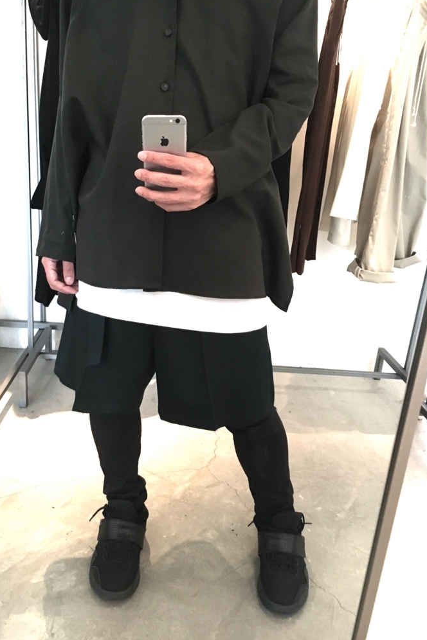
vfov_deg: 60.3
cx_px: 184
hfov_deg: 42.2
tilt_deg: -19.4
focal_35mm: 31
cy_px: 322
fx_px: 551
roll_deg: -4.8
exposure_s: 1/30
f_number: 2.2
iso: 200
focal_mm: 4.15
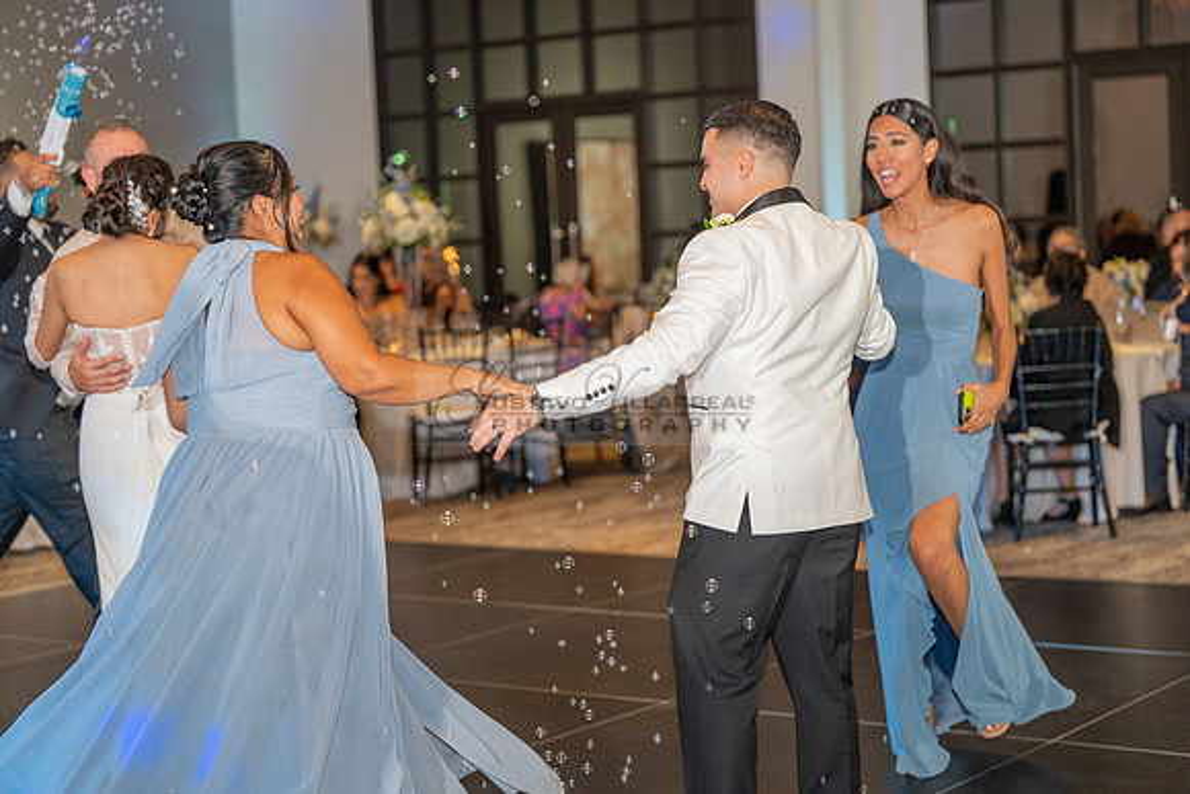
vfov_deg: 19.2
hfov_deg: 28.4
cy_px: 397
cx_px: 595
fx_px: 2347
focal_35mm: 71
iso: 1000
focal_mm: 71
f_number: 2.8
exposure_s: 1/125
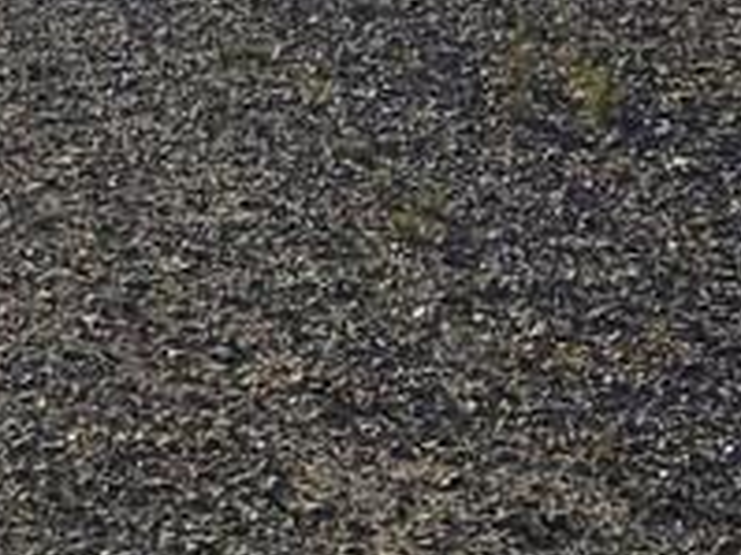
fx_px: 4942
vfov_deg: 6.2
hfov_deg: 8.2
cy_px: -581
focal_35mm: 231
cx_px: -629
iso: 25
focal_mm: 5.4
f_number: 1.8
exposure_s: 1/5625
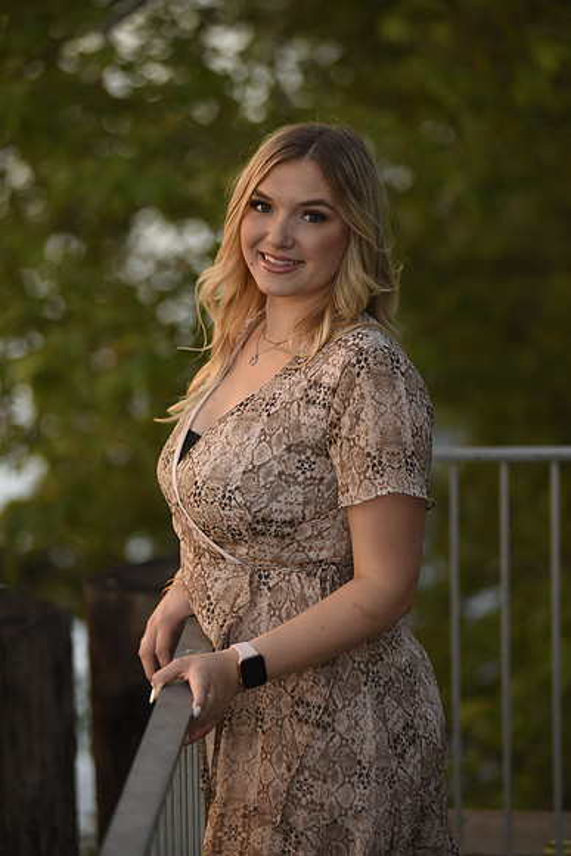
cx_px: 286
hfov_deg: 11.0
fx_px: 2972
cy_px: 428
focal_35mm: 125
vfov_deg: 16.4
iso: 640
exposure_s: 1/200
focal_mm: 125
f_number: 2.8
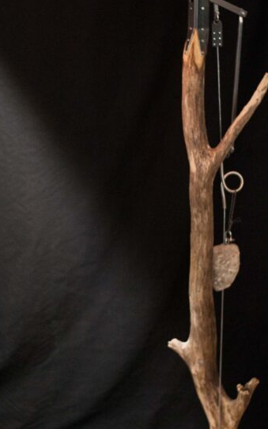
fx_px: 1123
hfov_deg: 13.6
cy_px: 205
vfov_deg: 21.6
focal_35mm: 96
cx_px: 76
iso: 640
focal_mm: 50
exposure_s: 1/320
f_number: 1.8
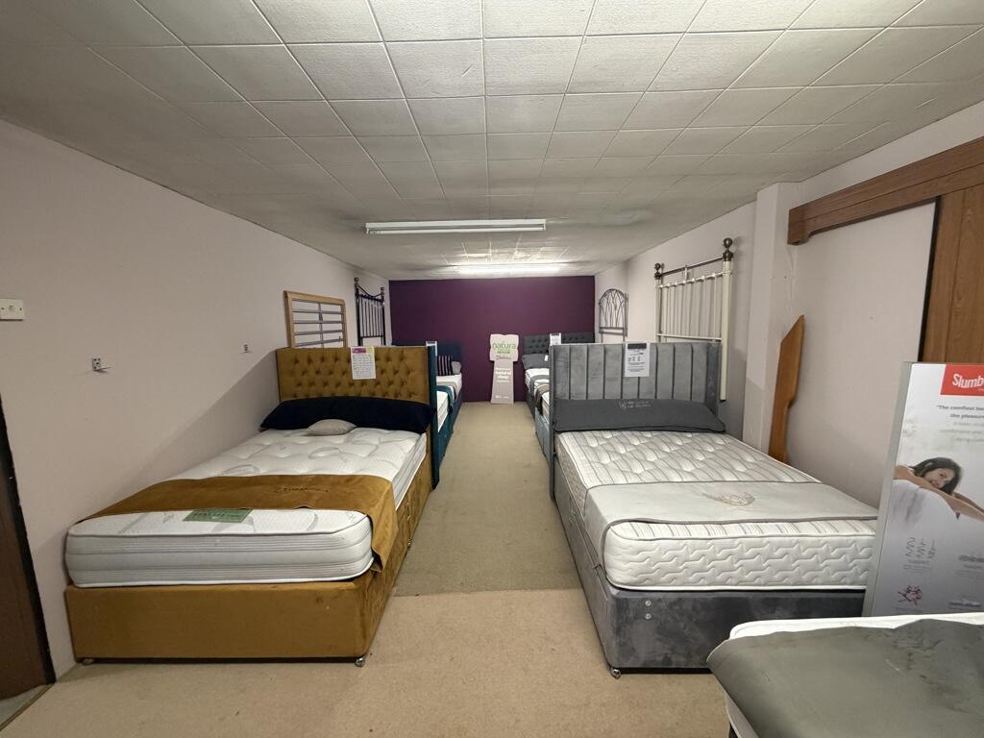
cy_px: 369
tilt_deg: -5.9
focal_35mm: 14
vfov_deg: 85.7
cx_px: 492
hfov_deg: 102.1
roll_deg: +0.8
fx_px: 398
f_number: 2.2
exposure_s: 1/50
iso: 400
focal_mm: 2.22
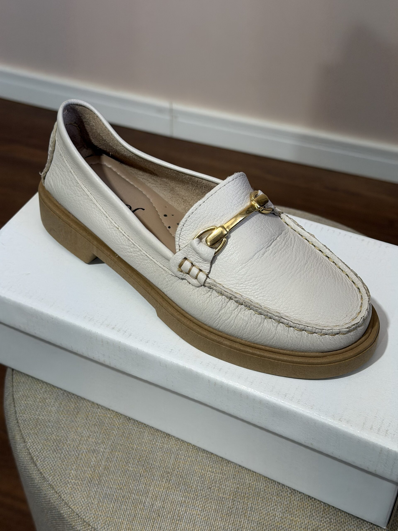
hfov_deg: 30.3
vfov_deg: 39.7
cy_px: 266
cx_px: 199
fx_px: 736
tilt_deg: -45.7
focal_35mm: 48
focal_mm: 6.76
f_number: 1.78
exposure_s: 1/60
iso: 64
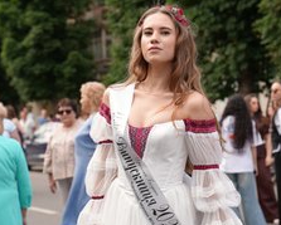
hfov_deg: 18.1
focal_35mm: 106
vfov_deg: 14.5
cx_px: 145
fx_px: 883
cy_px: 145
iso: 100
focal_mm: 63
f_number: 4
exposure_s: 1/160
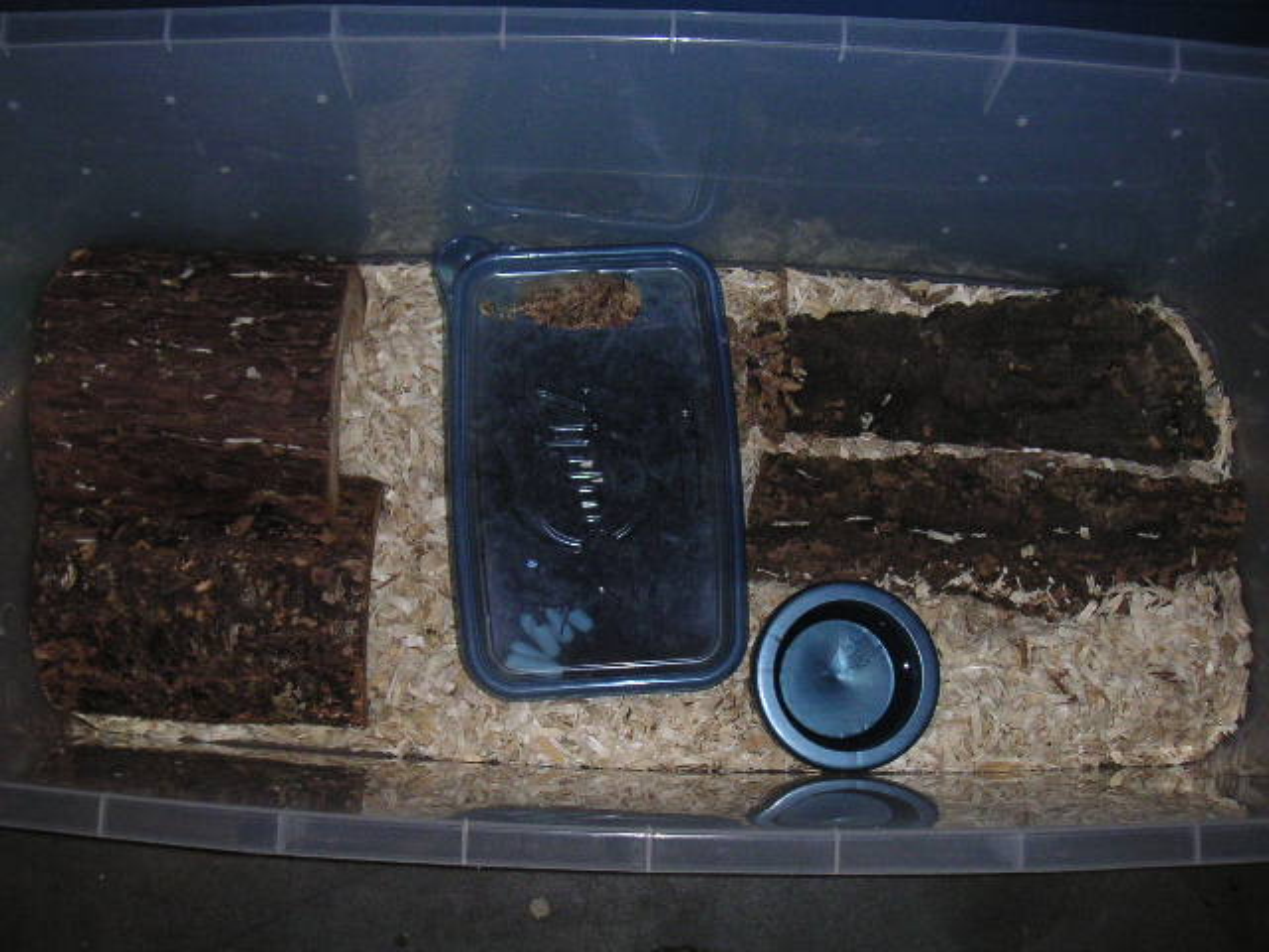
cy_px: 476
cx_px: 634
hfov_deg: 49.0
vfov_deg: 37.7
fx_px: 1393
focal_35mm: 38
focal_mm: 6
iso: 160
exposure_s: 1/45
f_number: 2.8
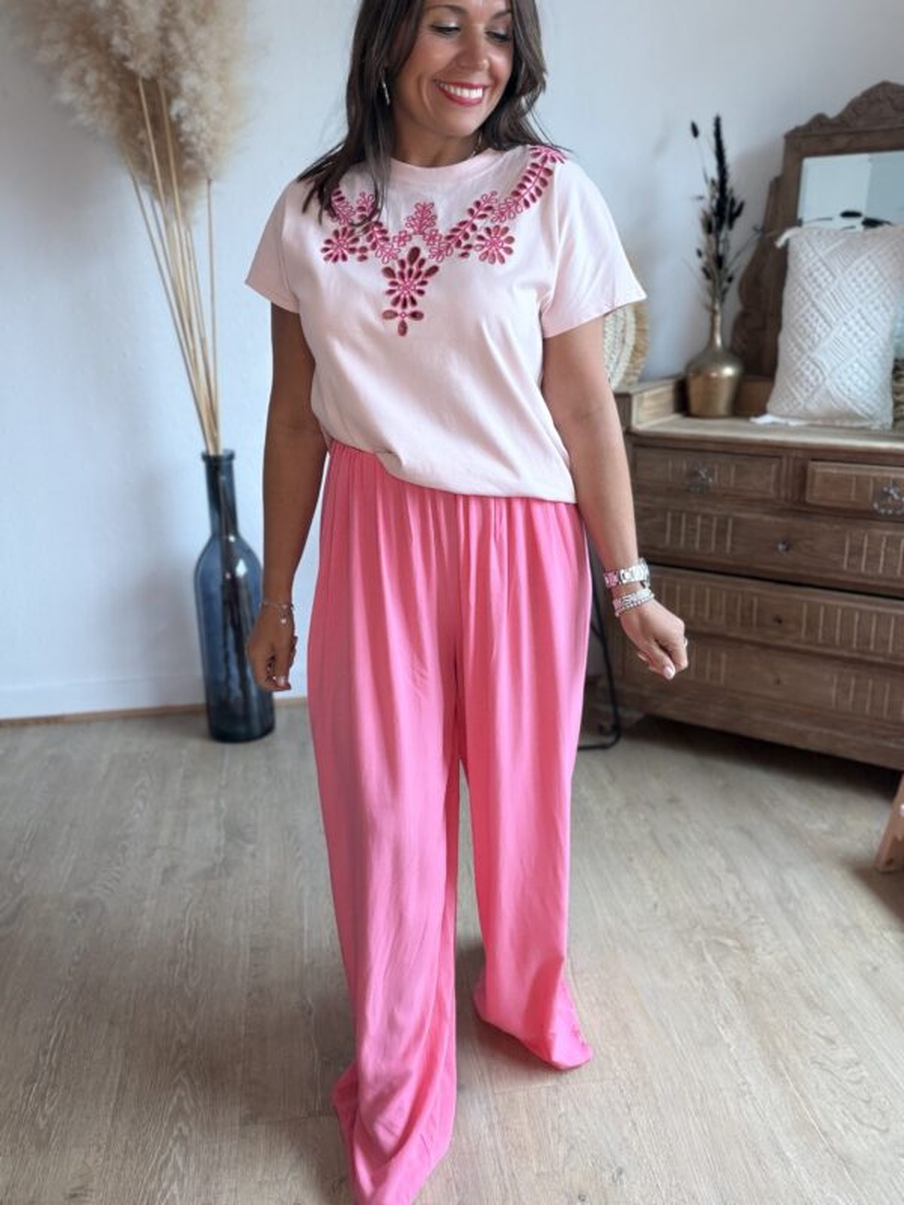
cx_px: 452
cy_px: 602
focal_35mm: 30
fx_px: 1045
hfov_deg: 46.8
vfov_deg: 60.0
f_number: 1.9
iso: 80
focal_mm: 2.71
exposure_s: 1/87
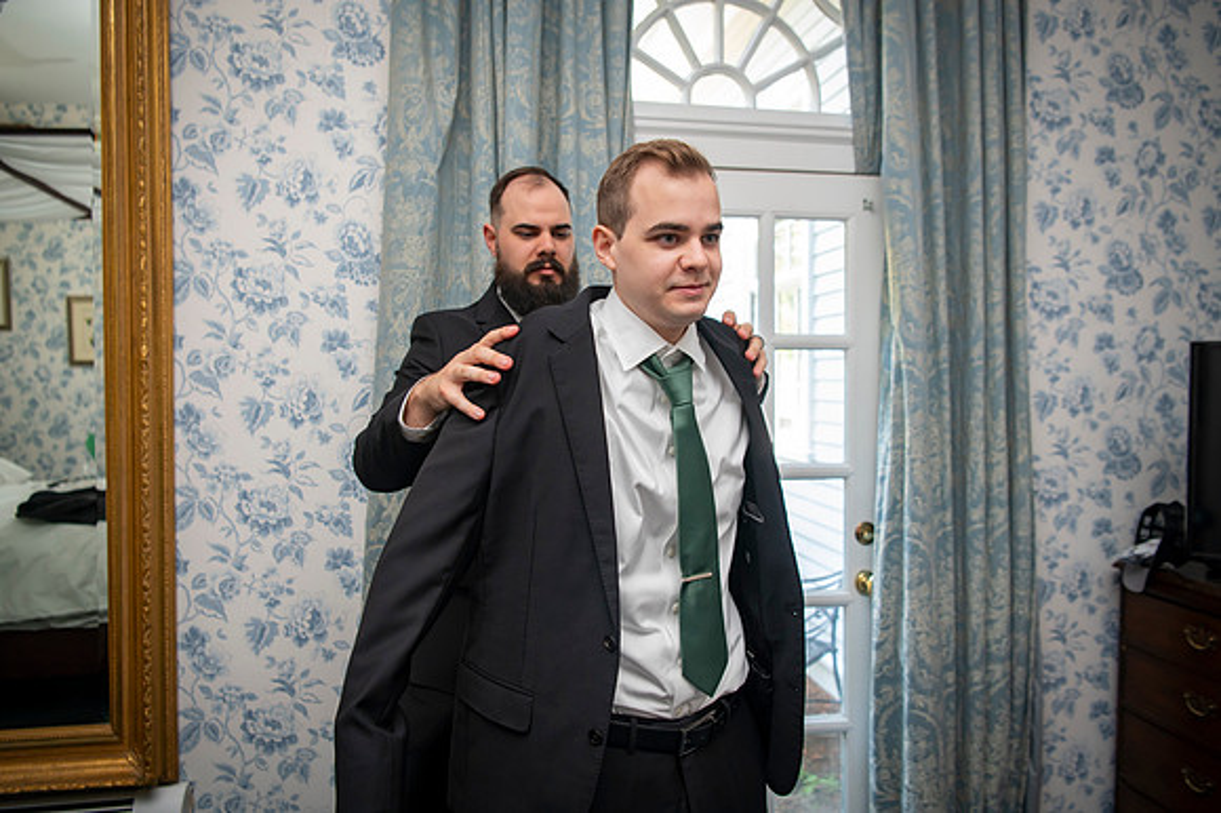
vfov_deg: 51.6
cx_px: 610
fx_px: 840
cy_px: 406
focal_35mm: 25
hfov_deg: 72.0
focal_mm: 24
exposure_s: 1/100
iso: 800
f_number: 2.8
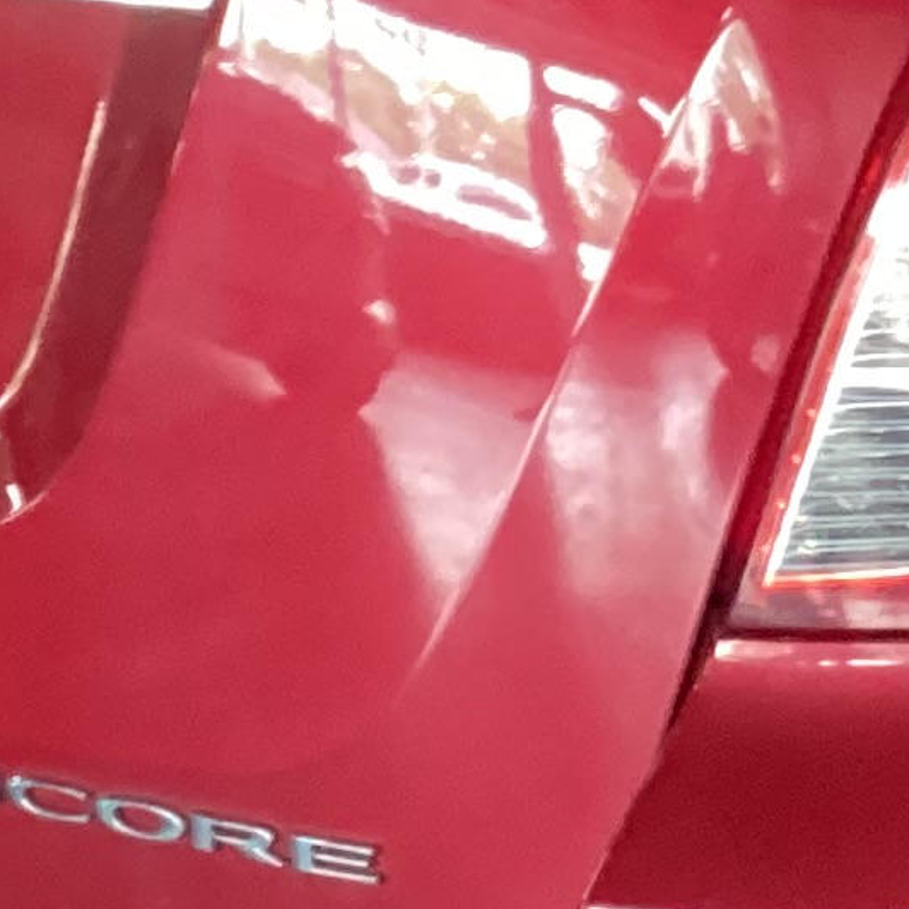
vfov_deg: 10.4
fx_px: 4991
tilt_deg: -21.6
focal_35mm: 168
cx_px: 1061
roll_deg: +0.2
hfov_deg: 10.3
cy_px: 135
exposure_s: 1/33
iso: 400
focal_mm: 3.3
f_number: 2.4
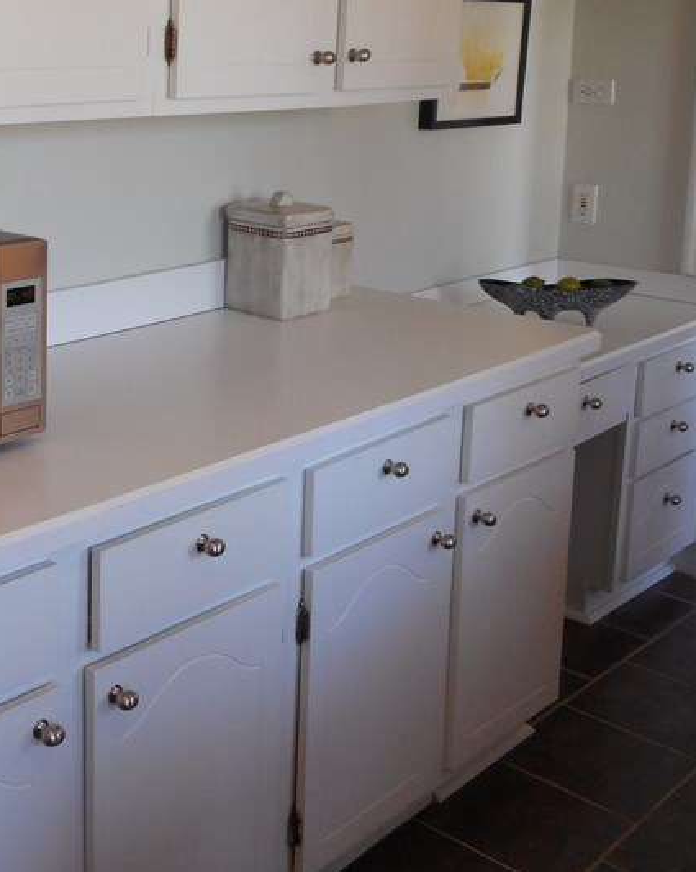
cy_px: 275
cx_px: 44
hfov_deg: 30.4
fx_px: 1211
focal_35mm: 47
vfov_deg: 39.0
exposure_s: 1/30
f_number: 3.7
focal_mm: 4.5
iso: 200
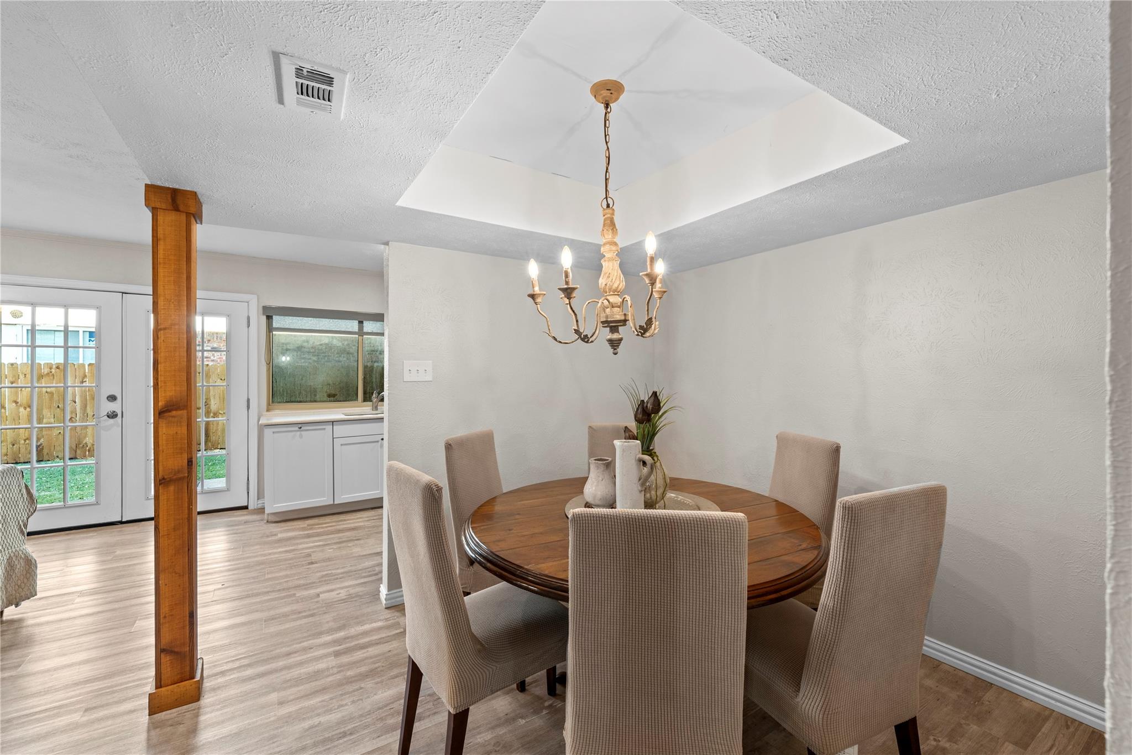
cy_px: 378
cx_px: 566
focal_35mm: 14
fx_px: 440
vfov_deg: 81.2
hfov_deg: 104.3
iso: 400
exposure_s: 1/2
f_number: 8
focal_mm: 14
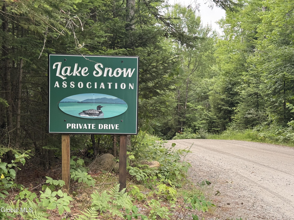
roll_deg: -0.7
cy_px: 110
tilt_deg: -2.8
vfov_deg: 30.3
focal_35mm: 48
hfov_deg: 39.7
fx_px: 408
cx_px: 147
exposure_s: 1/349
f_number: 1.78
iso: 64
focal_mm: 6.76
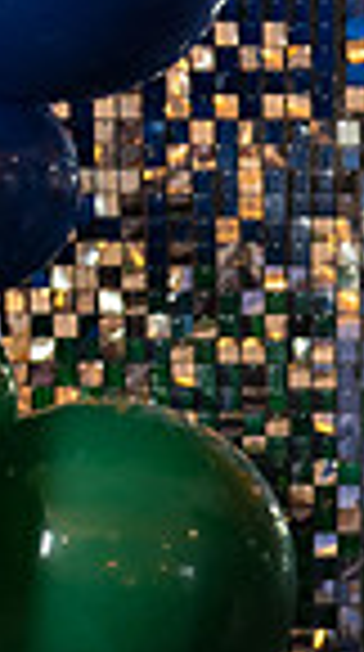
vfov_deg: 8.8
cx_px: 921
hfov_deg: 4.8
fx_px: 4192
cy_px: 786
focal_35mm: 243
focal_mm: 50
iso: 800
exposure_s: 1/320
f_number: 1.2
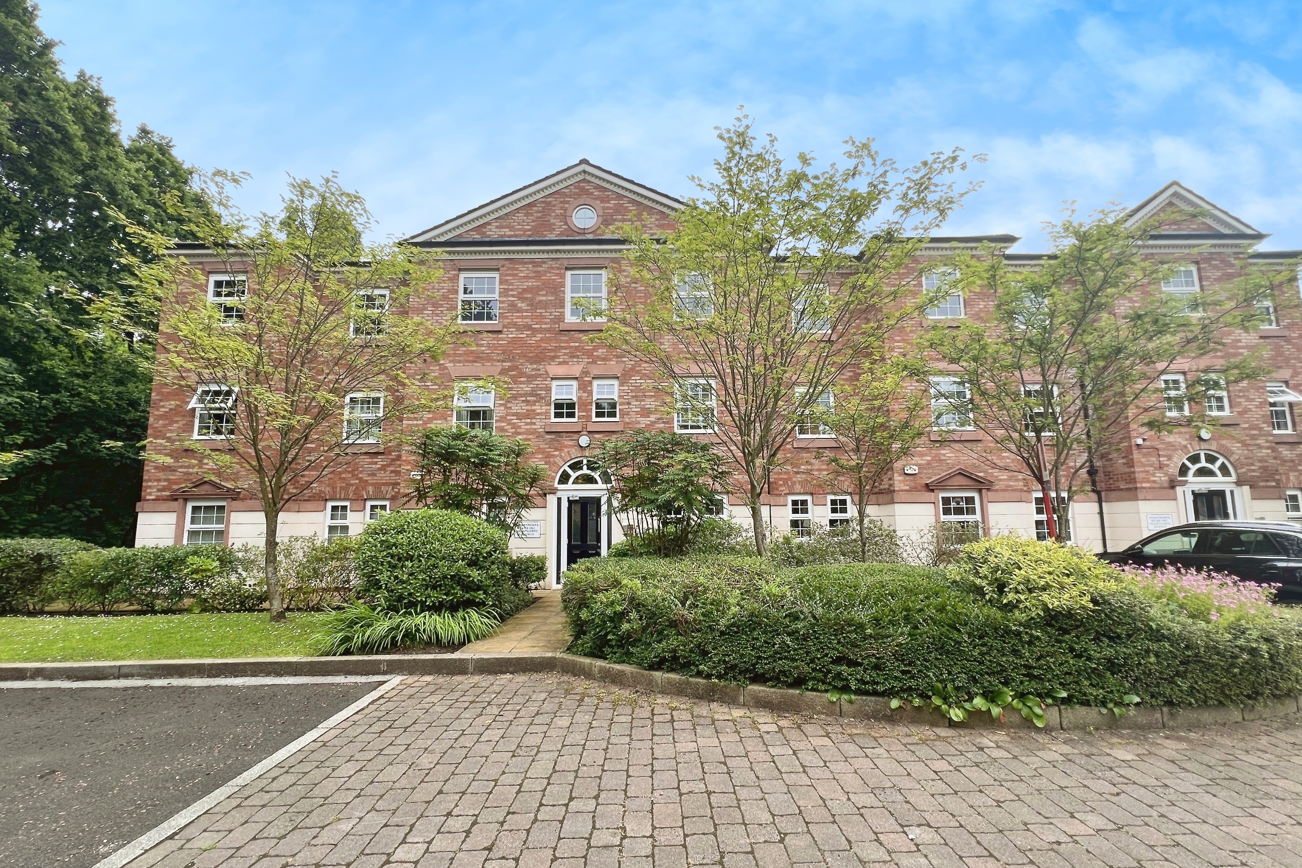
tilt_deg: +6.6
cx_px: 660
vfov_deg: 81.1
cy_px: 459
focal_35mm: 14
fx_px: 506
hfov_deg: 104.2
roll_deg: +0.9
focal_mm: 1.57
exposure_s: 1/308
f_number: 1.8
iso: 32
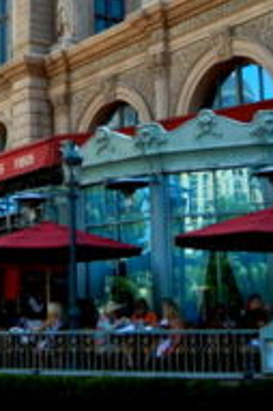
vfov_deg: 26.0
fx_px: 877
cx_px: 64
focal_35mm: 77
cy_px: 104
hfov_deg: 17.6
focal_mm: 5.4
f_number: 3.5
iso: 160
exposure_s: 1/424
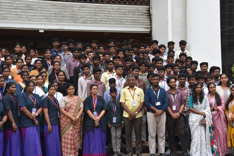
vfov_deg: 21.6
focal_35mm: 63
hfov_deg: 31.9
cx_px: 117
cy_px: 78
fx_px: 410
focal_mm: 42
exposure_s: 1/500
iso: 450
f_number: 8
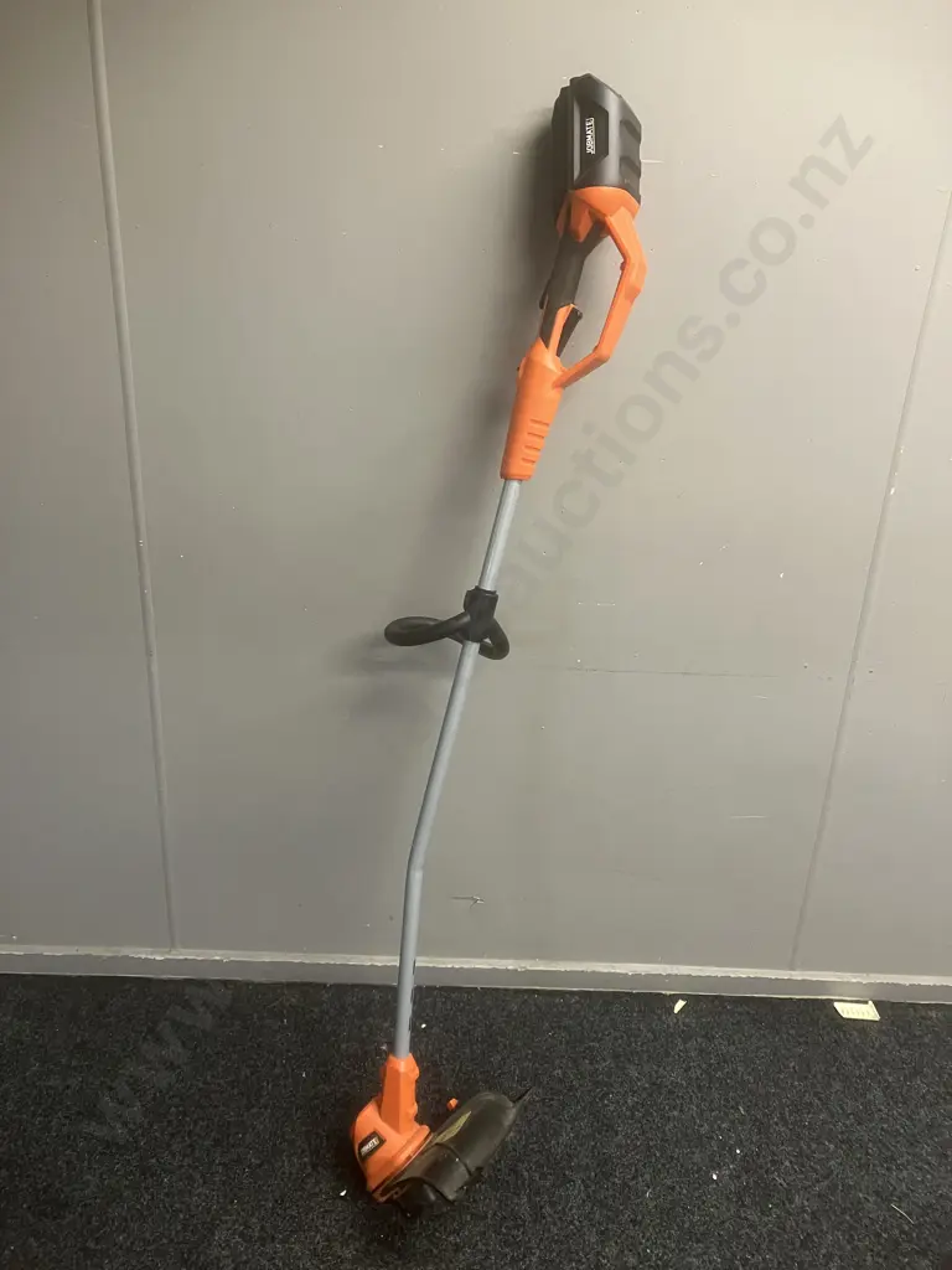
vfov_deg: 63.4
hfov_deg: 49.7
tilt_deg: -21.7
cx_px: 476
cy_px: 635
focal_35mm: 28
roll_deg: -2.4
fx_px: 1027
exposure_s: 1/50
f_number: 1.8
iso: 200
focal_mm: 3.99
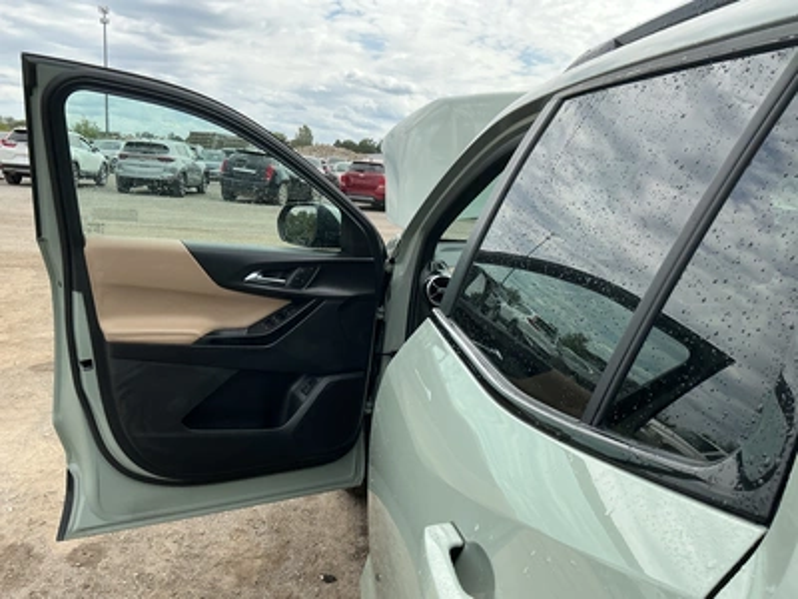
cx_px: 399
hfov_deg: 63.4
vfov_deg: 49.7
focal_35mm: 28
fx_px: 645
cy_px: 300
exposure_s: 1/997
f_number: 1.8
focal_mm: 3
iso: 25
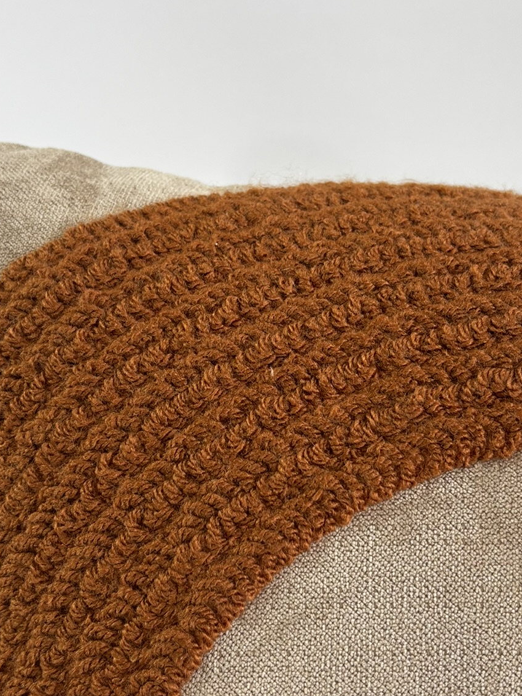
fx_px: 945
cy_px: 392
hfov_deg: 30.9
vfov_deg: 40.4
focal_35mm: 47
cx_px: 286
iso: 40
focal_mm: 5.96
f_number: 1.6
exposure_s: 1/120
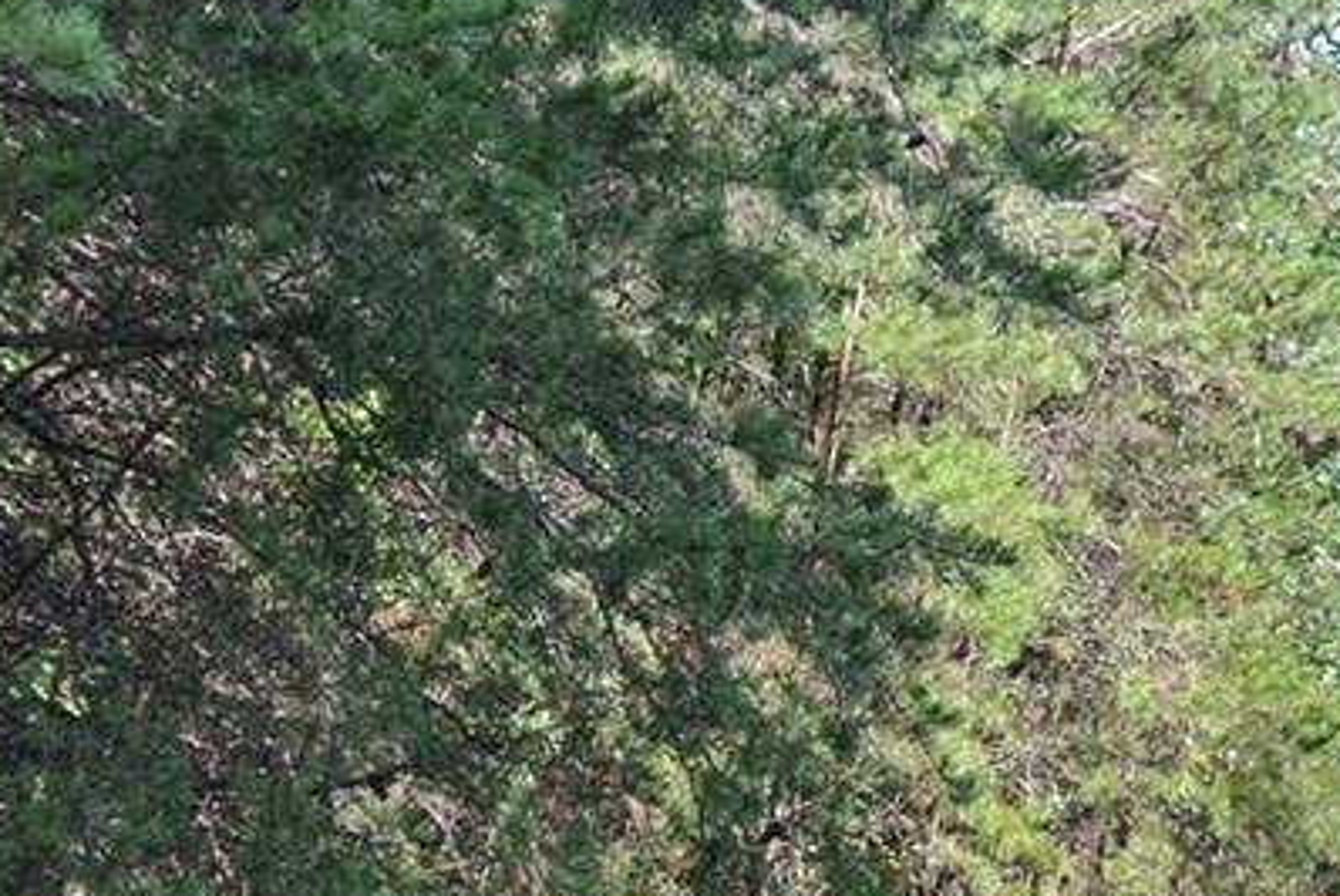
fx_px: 4023
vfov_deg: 12.7
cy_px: 697
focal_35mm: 108
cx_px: 1387
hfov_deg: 18.4
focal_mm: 15.7
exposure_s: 1/250
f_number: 4.2
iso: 200
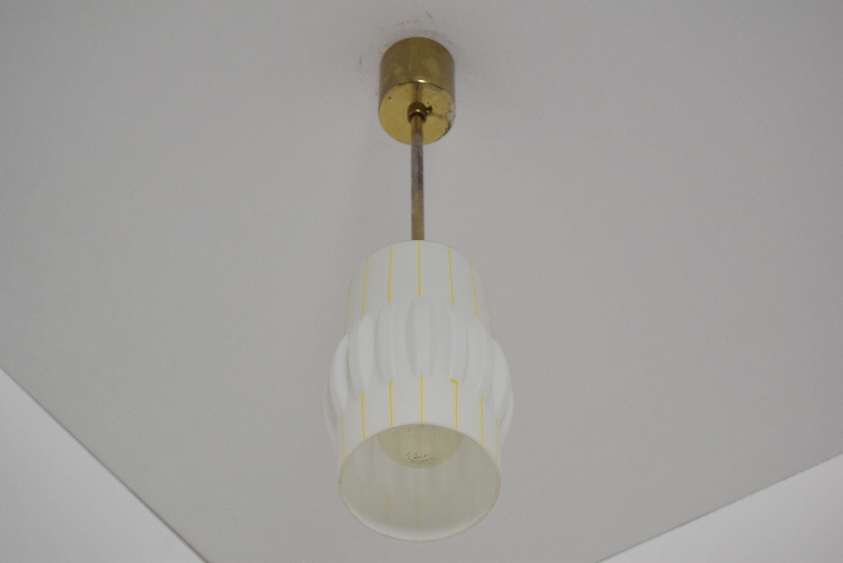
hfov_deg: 24.6
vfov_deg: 16.6
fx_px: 1933
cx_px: 422
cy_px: 282
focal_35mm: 82
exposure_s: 1/125
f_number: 5.6
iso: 1600
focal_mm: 55
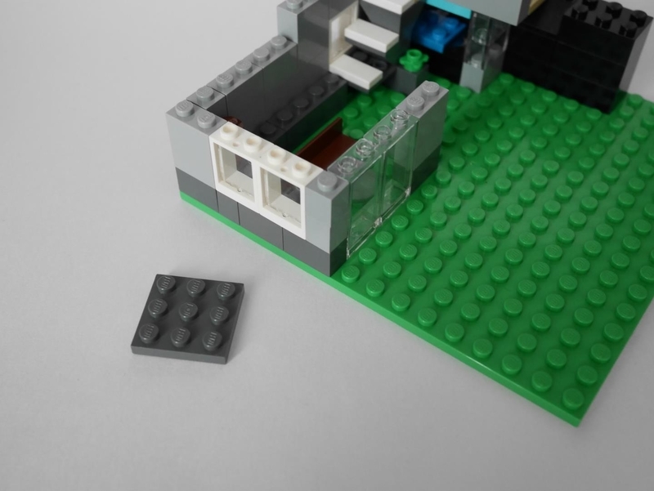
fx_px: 756
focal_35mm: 40
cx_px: 327
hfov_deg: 46.8
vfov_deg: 36.0
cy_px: 246
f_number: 4.5
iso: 1250
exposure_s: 1/60
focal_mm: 20
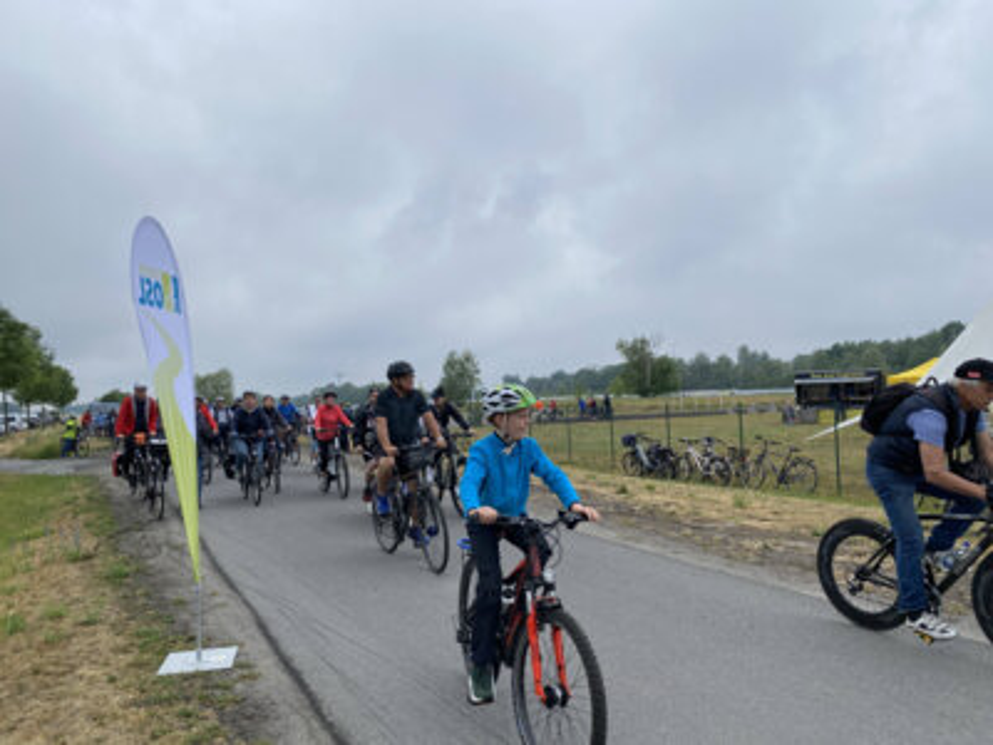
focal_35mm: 26
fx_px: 746
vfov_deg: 53.1
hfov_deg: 67.3
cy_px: 372
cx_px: 496
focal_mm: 4.2
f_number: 1.8
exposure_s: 1/2066
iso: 32
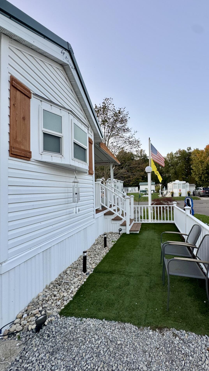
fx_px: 158
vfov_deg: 99.4
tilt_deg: +1.5
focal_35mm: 16
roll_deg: +2.1
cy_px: 184
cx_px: 137
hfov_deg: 65.5
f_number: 2.2
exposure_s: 1/143
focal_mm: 2.22
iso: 40
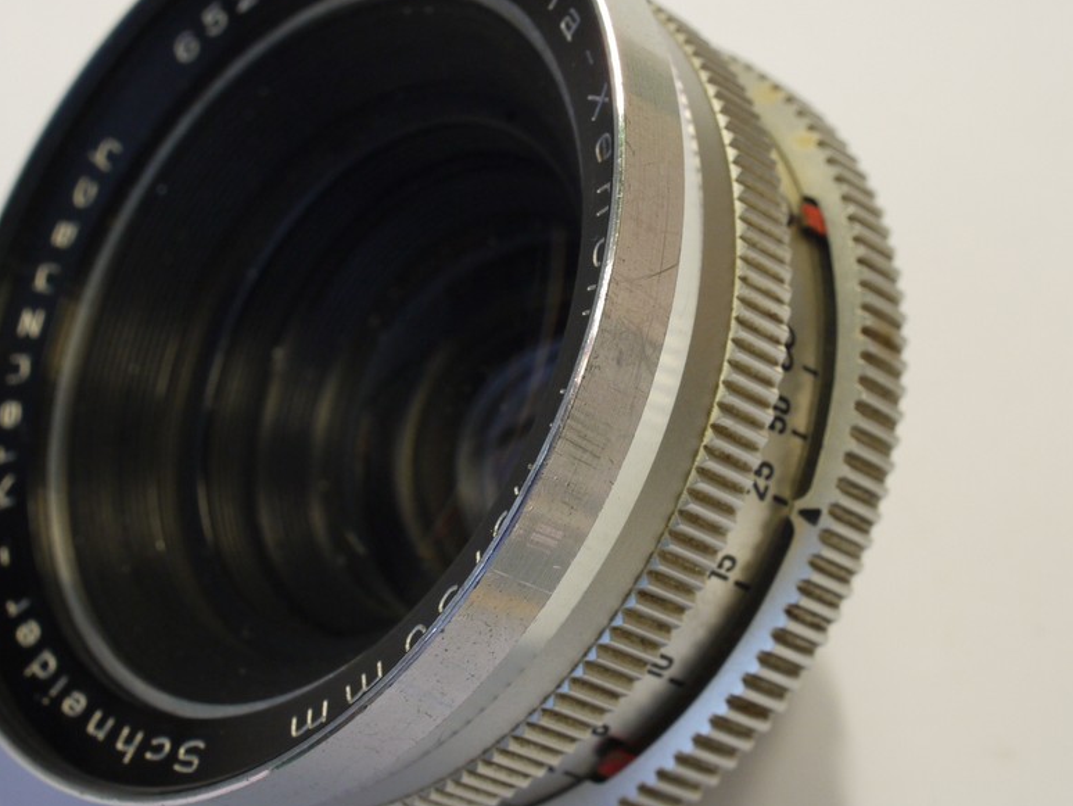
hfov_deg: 21.1
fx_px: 2884
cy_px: 384
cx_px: 564
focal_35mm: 93
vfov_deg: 15.9
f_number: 9
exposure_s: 1/13
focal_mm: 30
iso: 400
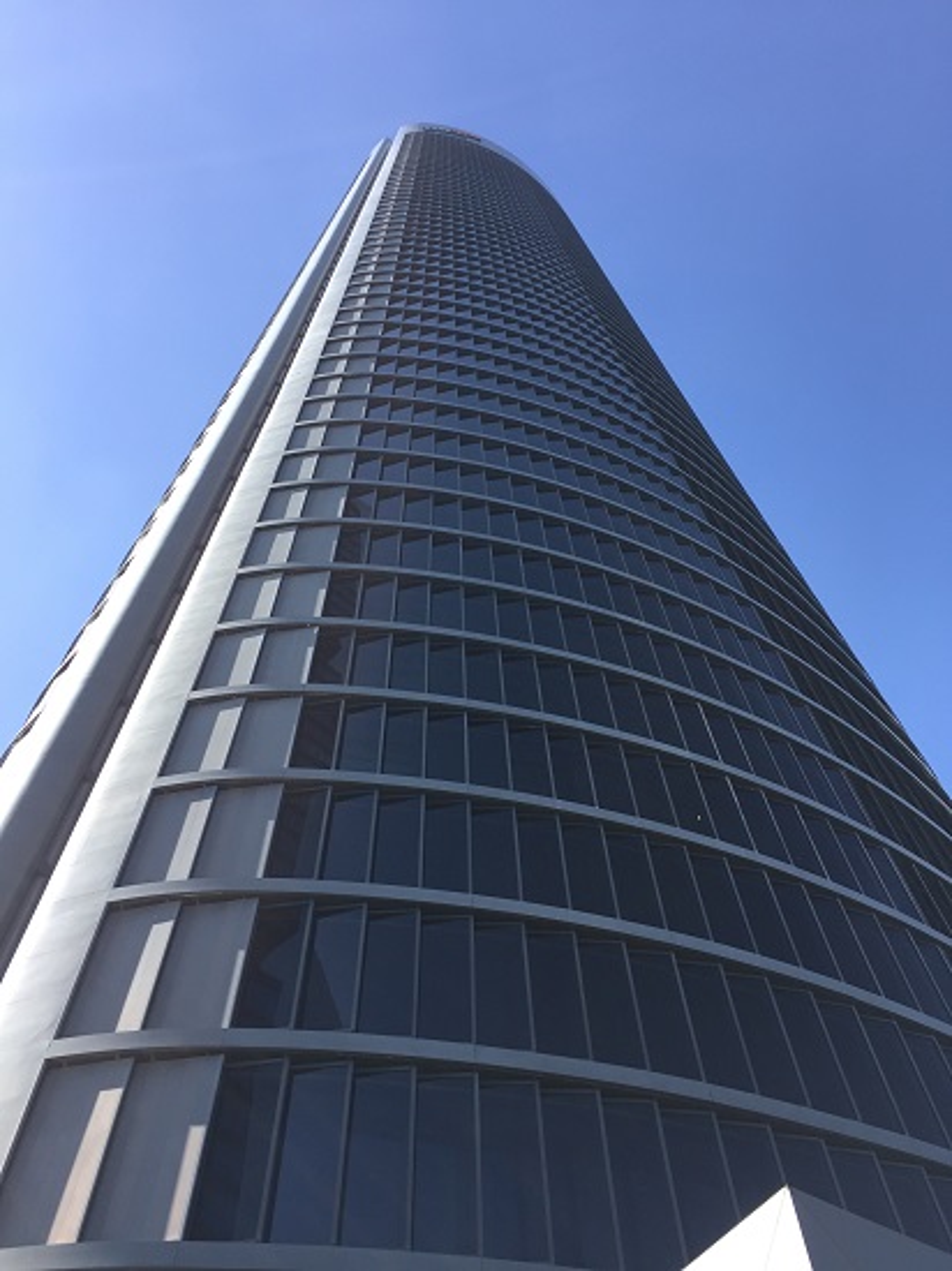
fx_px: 1064
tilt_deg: +65.8
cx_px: 476
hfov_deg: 48.2
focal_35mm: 29
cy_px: 636
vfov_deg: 61.7
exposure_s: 1/573
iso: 32
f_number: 2.2
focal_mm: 4.15
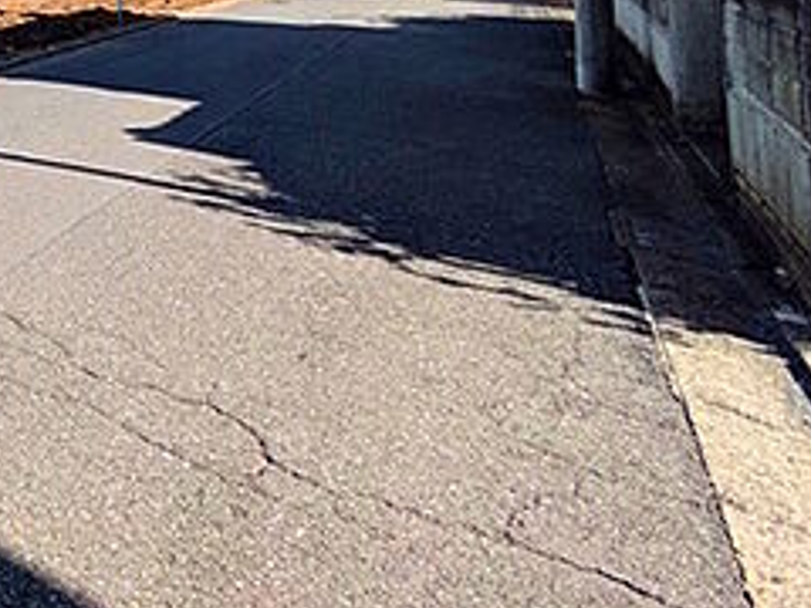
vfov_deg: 33.0
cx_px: -169
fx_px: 820
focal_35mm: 35
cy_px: -128
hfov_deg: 38.4
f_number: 2.2
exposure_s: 1/1815
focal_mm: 1.83
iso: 46
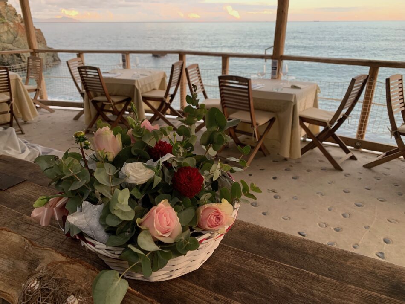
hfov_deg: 67.3
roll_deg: +0.1
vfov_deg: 53.1
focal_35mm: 26
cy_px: 152
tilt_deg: -22.1
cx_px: 202
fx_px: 304
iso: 100
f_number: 1.8
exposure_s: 1/117
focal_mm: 4.25
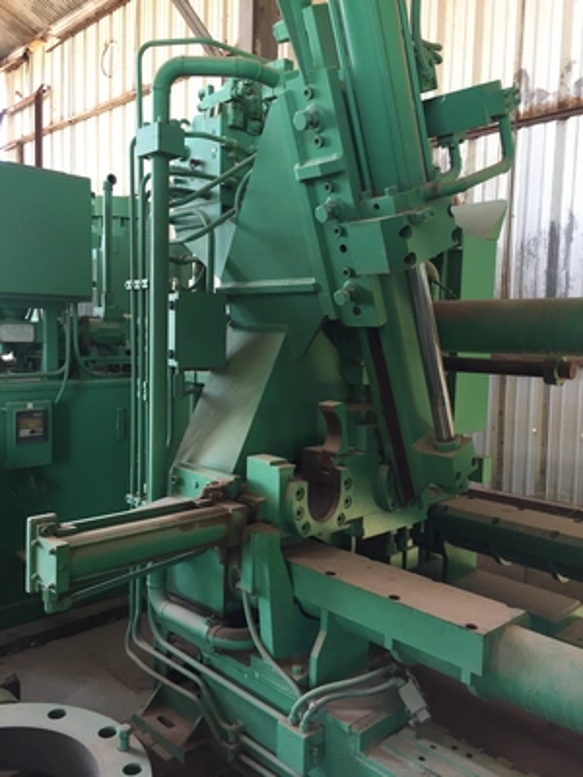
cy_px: 388
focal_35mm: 29
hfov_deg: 48.2
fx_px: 651
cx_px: 292
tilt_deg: -4.9
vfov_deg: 61.7
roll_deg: -1.8
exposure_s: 1/30
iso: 40
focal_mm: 4.15
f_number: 2.2
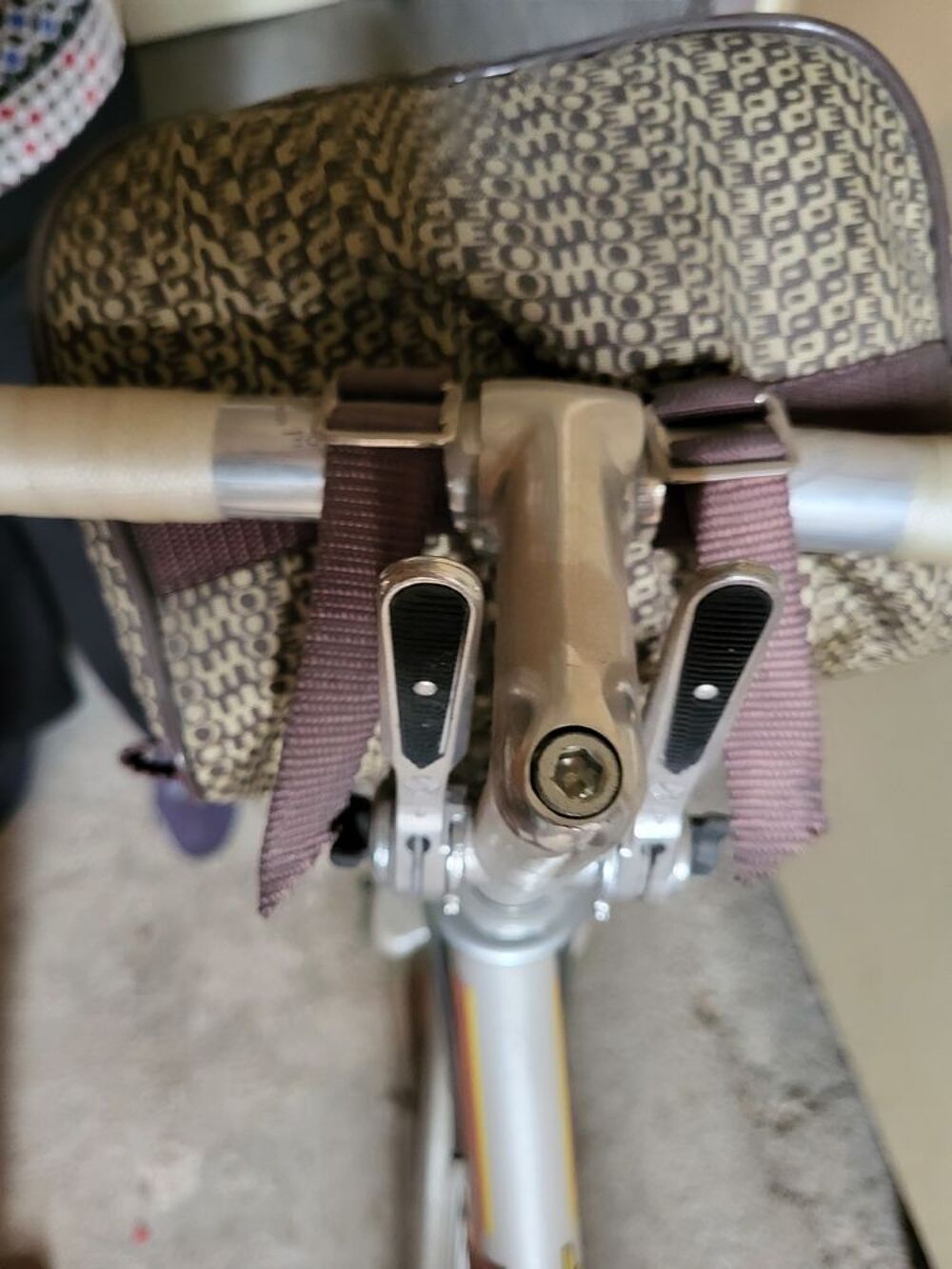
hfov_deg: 53.1
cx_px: 476
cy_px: 634
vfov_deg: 67.3
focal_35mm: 26
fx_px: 953
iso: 640
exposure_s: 1/33
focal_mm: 5.4
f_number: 1.8
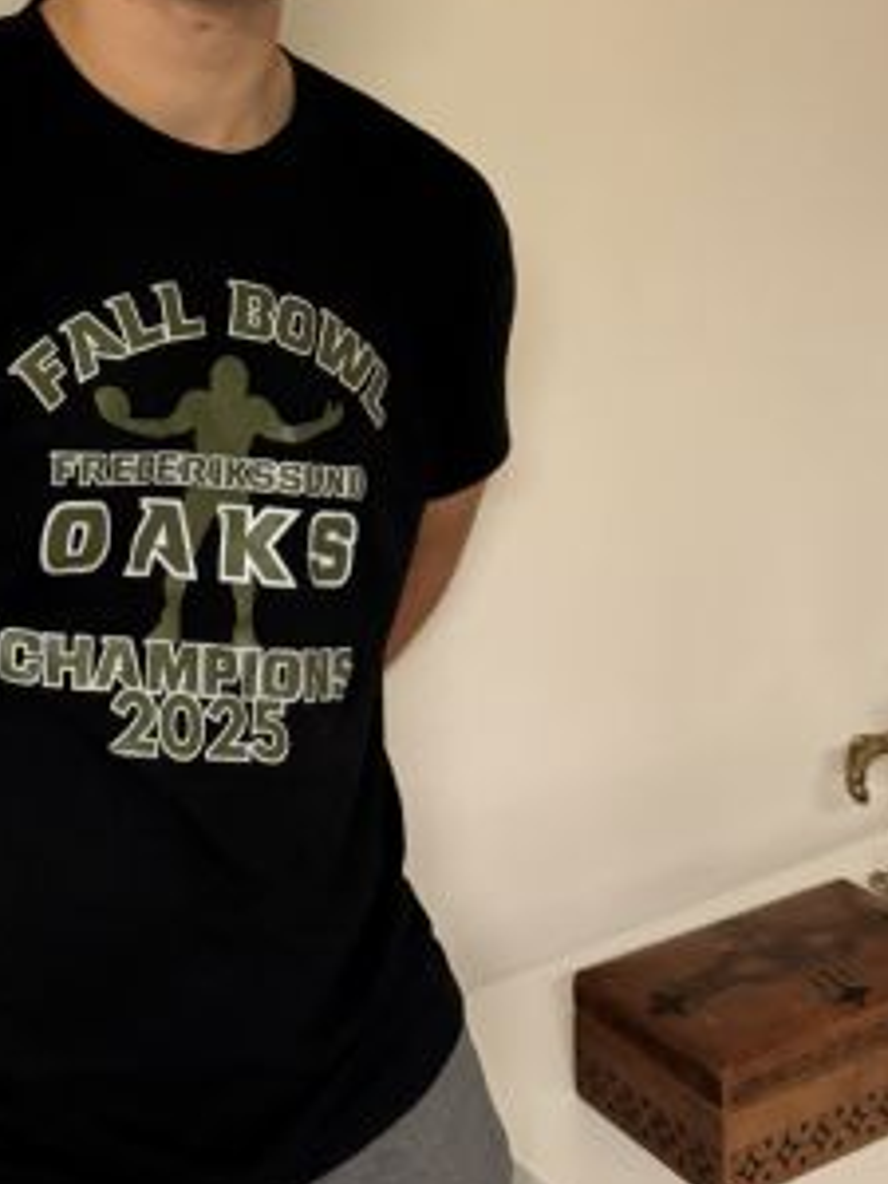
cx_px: 174
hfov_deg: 29.6
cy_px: 182
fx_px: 1642
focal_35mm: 48
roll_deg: +0.9
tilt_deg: -3.5
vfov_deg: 37.7
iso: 800
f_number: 1.78
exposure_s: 1/33
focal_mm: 6.76
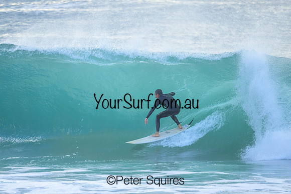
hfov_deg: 2.6
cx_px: 146
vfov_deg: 1.7
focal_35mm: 800
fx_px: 6468
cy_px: 97
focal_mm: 800
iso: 1600
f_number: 6.3
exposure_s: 1/2500
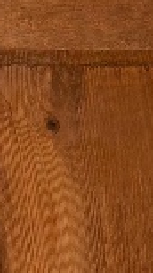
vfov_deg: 8.9
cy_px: 610
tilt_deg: -29.2
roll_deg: +0.2
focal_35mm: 222
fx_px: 1602
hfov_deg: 5.1
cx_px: 489
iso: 64
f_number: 1.6
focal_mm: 5.96
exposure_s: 1/1420
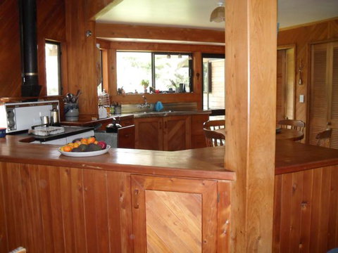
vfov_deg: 40.7
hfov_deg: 52.6
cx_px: 169
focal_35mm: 35
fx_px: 342
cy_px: 126
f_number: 2.8
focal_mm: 6.2
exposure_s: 1/45
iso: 240
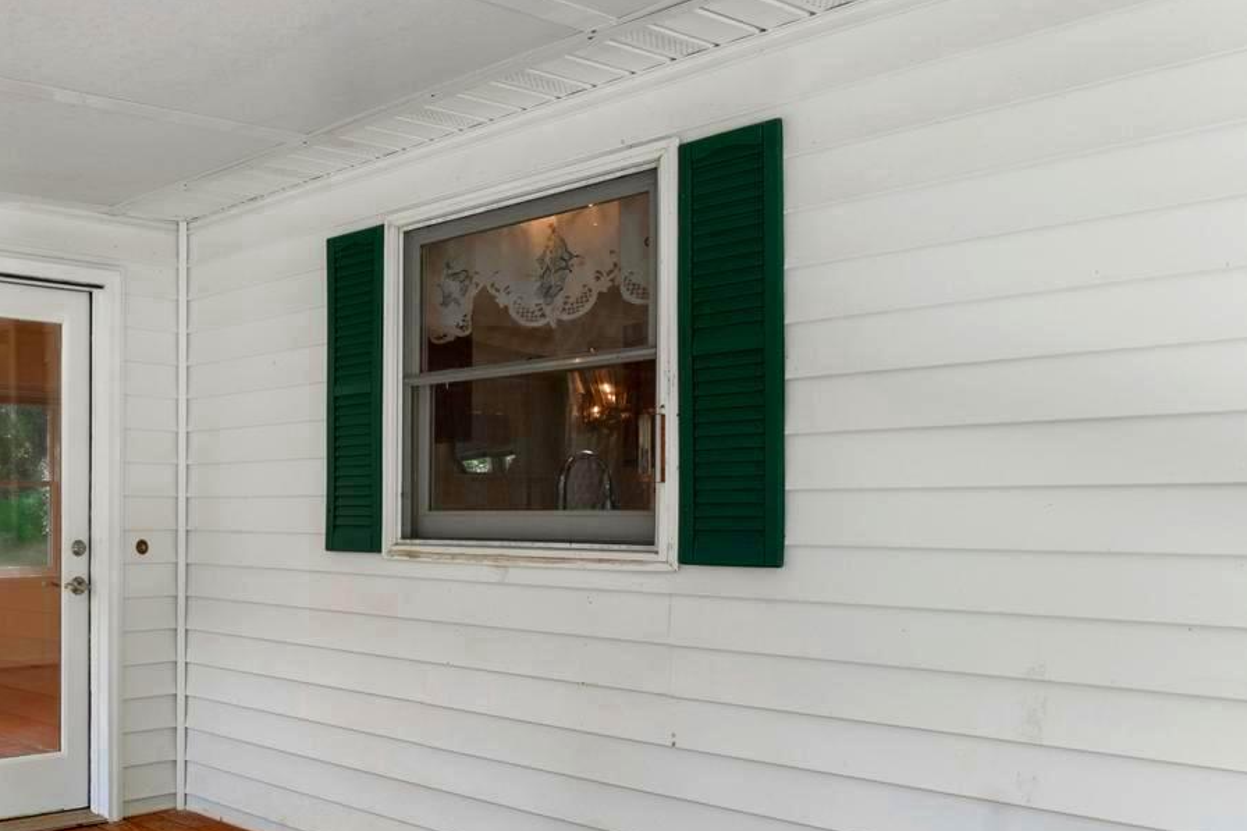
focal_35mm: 32
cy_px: 519
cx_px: -25
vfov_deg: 40.8
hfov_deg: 47.6
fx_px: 1108
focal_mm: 14
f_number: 9
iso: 250
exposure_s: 1/40
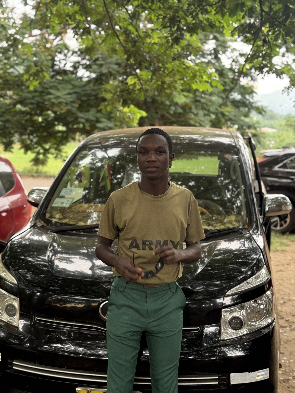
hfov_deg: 30.3
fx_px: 545
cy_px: 196
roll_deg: +0.2
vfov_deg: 39.7
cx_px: 148
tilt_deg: -7.8
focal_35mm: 48
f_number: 1.78
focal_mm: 6.76
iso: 100
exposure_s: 1/95
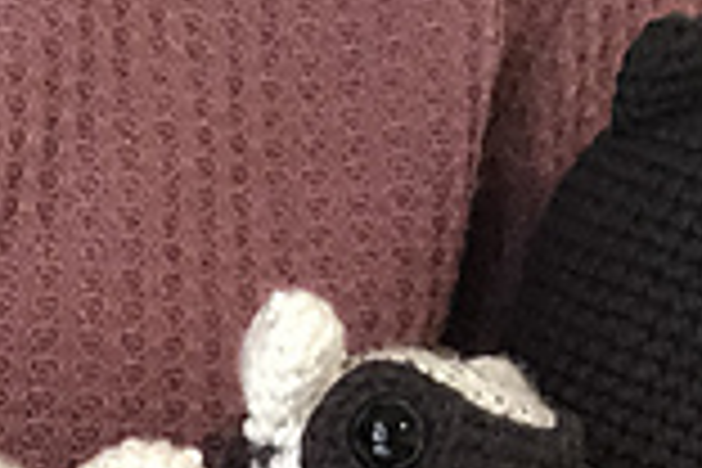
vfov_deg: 9.1
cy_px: 1102
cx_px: 133
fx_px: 2671
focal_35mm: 137
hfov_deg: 14.9
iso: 400
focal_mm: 2.87
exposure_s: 1/33
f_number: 2.2
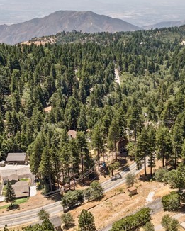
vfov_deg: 40.1
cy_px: 88
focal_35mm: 46
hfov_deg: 32.5
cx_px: 123
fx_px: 315
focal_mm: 12.3
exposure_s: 1/80
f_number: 2.8
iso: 100
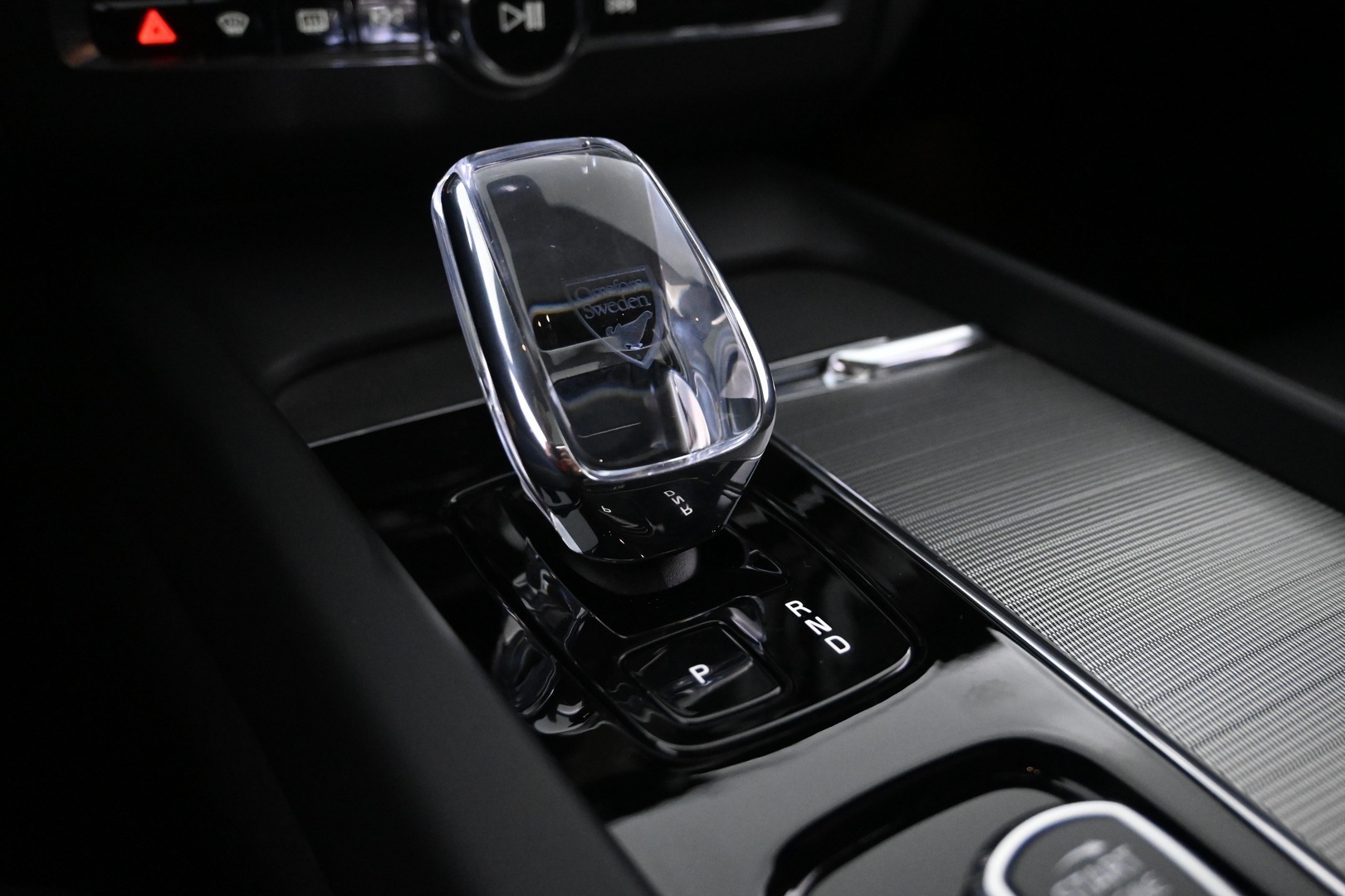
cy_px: 448
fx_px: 1149
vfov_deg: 42.6
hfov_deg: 60.7
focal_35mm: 31
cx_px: 672
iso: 5000
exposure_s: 1/60
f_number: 3.8
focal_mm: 20.5
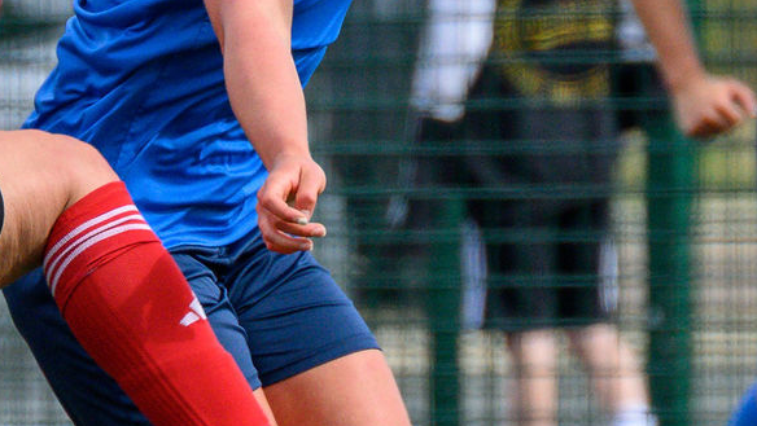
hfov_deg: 0.9
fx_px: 49477
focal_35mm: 2464
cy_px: -200
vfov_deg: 0.5
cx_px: 419
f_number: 5.6
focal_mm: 400
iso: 800
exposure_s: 1/1600
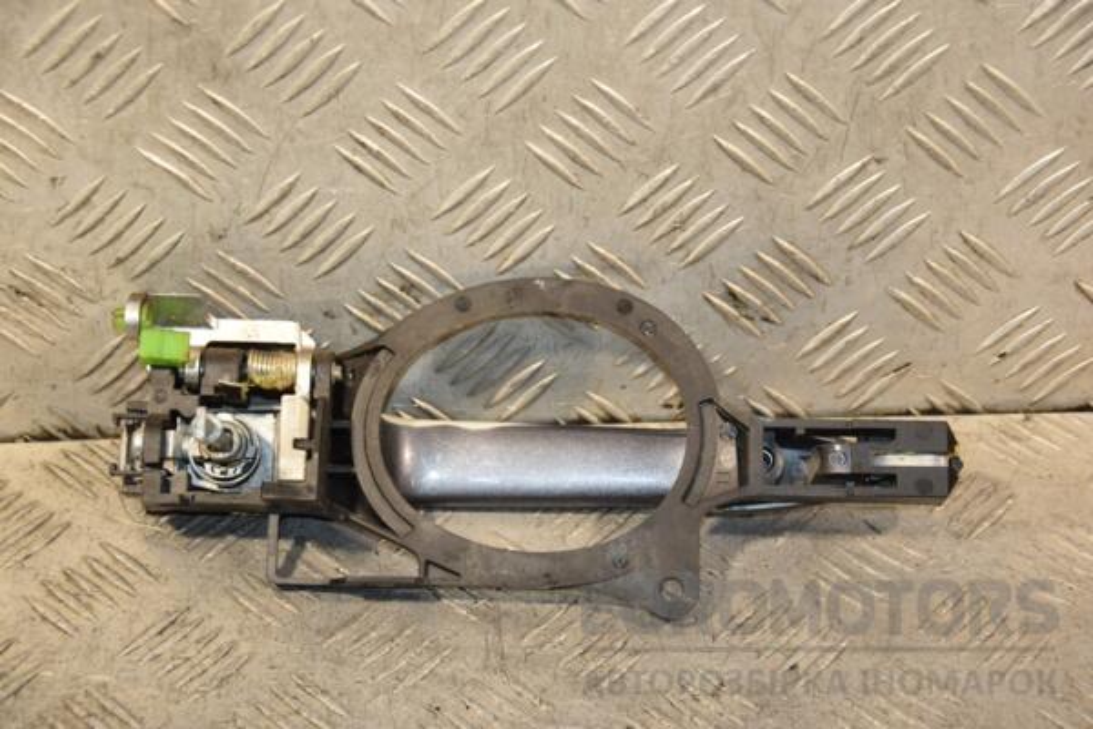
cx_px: 546
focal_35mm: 87
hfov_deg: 23.4
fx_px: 2641
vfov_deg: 15.7
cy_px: 364
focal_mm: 58
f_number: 5
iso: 800
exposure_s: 1/160
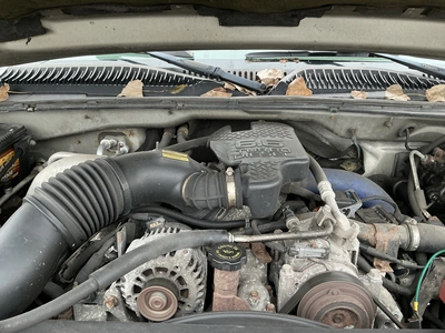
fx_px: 360
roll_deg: +0.2
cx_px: 222
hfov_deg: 63.4
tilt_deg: -22.2
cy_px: 166
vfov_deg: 49.7
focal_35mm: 28
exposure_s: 1/105
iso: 64
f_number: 1.8
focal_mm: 3
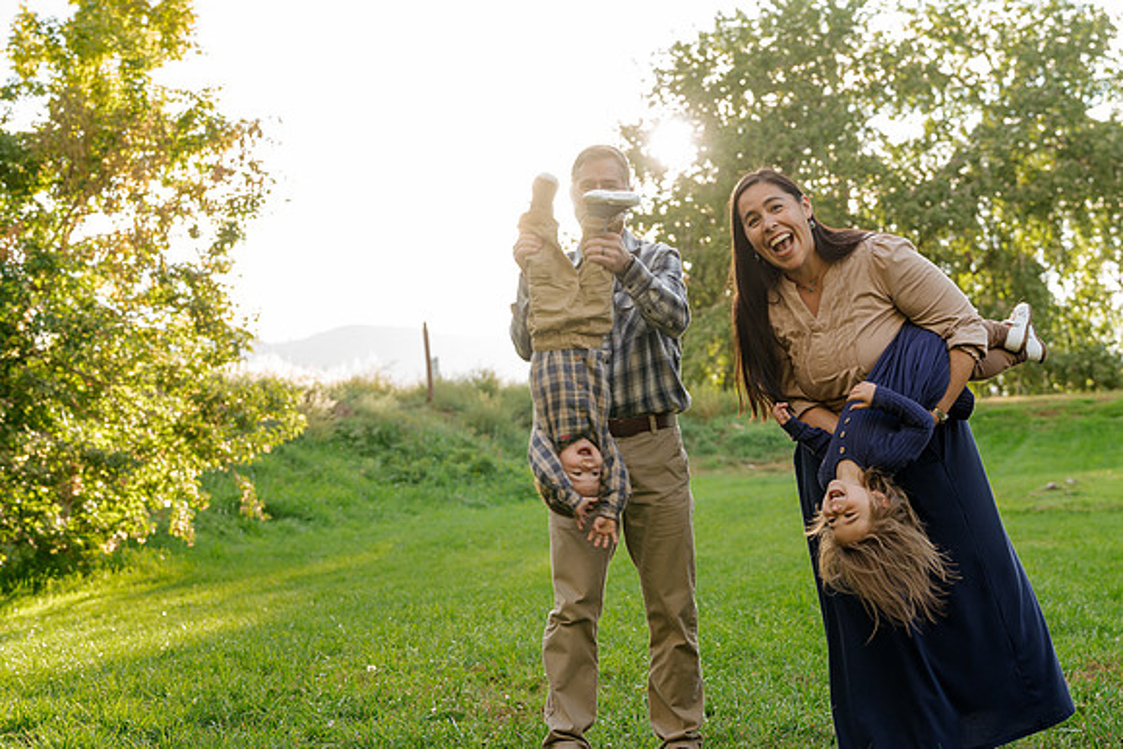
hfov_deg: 27.3
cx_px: 562
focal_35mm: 74
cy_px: 374
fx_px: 2309
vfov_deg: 18.4
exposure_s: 1/200
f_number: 5.6
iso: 640
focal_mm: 74
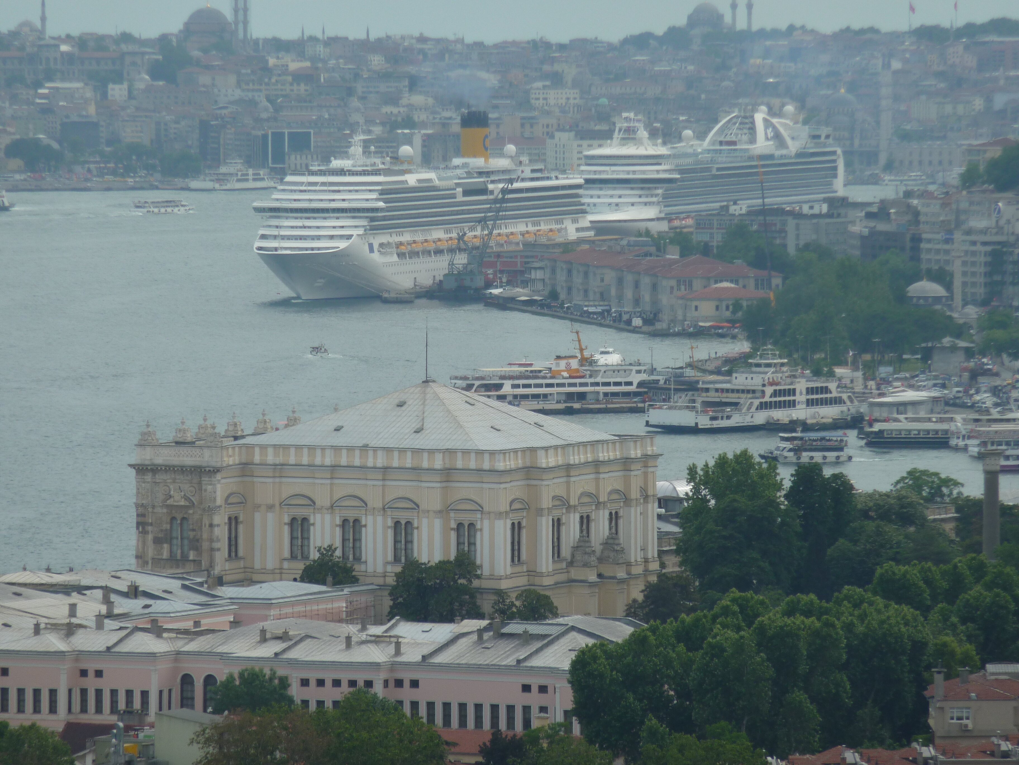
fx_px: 8831
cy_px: 382
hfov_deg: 6.6
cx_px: 510
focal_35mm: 300
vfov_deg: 5.0
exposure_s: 1/500
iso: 80
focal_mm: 49.2
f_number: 5.6
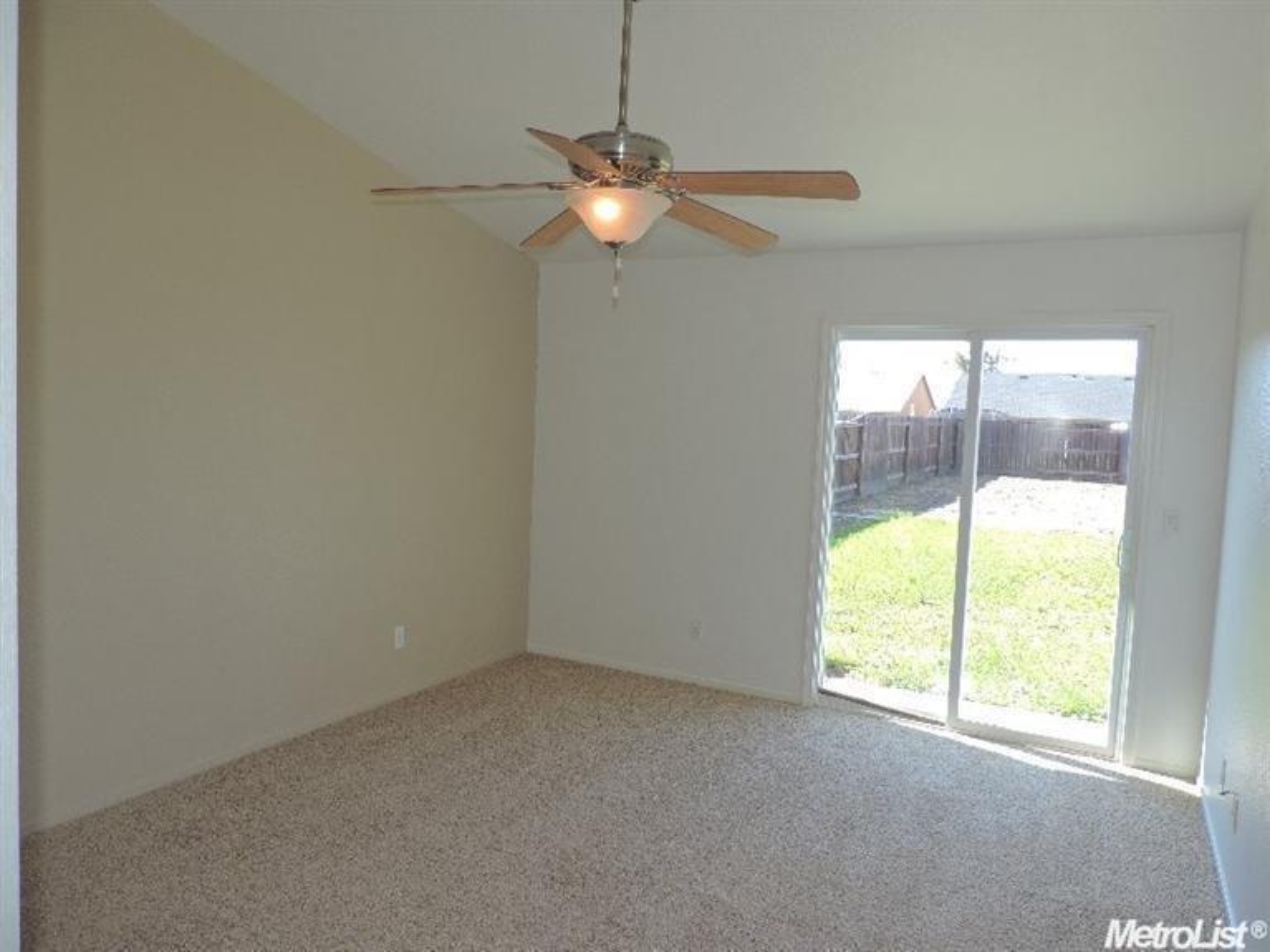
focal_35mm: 24
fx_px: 880
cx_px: 635
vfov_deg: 56.8
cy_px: 476
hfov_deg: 71.6
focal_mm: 4.3
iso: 80
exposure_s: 1/100
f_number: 3
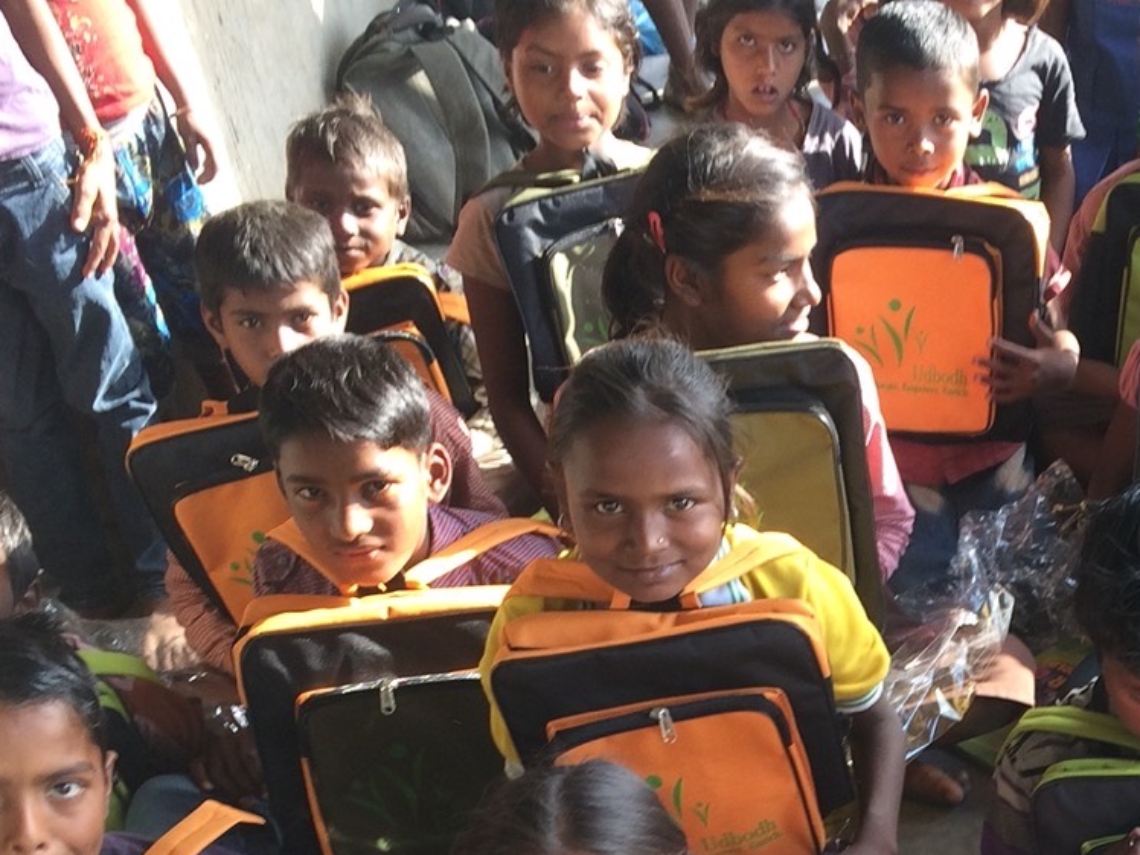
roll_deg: +6.4
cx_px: 1001
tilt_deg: -38.5
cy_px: 902
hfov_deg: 30.0
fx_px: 2042
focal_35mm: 62
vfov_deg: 22.5
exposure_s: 1/100
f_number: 2.2
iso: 40
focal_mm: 4.15
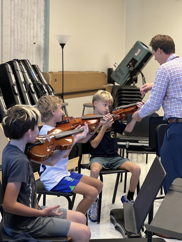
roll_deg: -1.6
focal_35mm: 77
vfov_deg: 25.3
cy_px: 121
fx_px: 540
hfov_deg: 19.1
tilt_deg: -5.7
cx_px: 91
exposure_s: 1/40
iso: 250
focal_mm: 9
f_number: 2.8
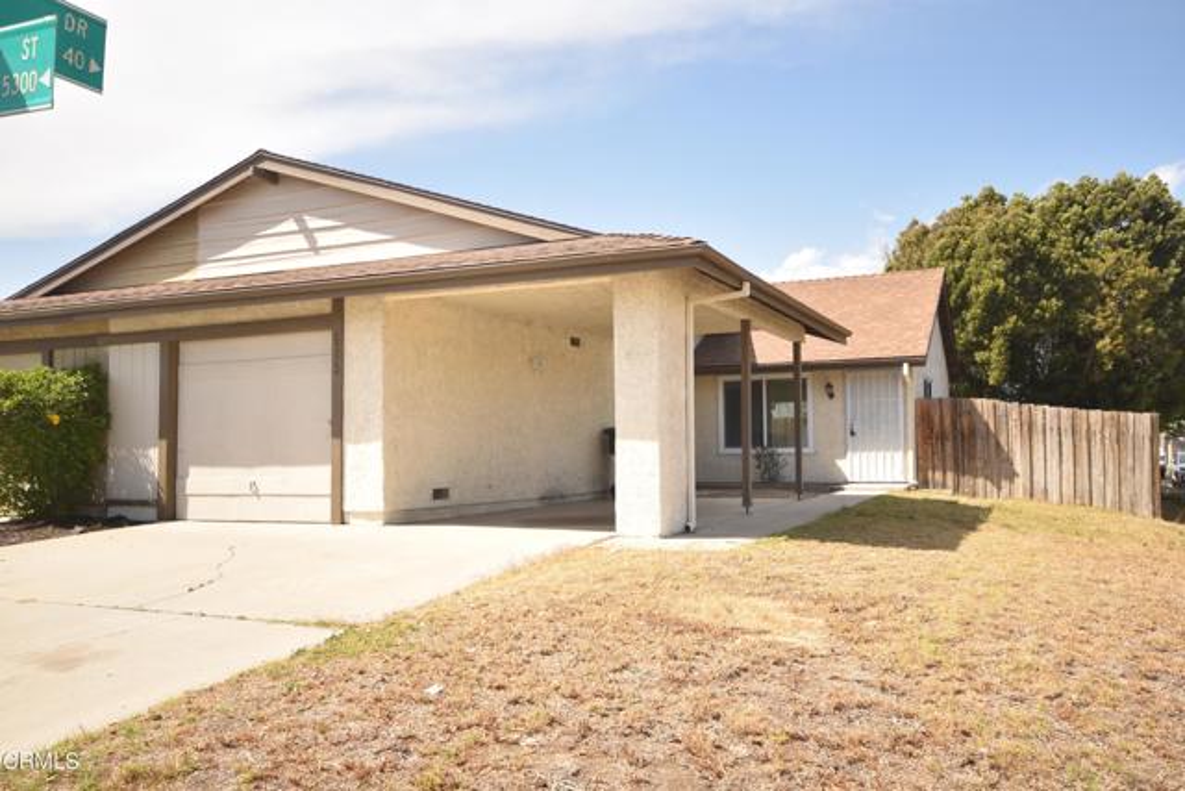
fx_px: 988
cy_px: 396
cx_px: 592
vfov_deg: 43.6
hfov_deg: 61.9
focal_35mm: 30
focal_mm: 20
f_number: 5.6
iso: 100
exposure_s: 1/200
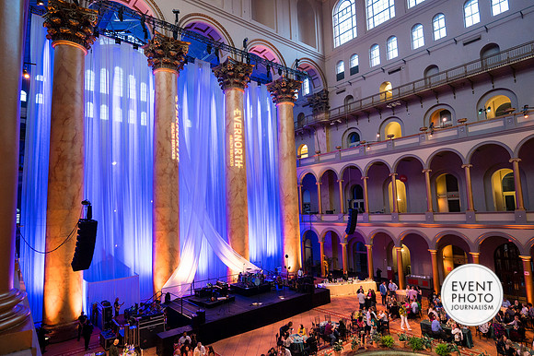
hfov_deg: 82.5
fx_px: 304
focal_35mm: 21
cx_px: 267
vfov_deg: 60.5
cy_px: 178
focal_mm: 19
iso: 1600
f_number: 4
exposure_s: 1/60
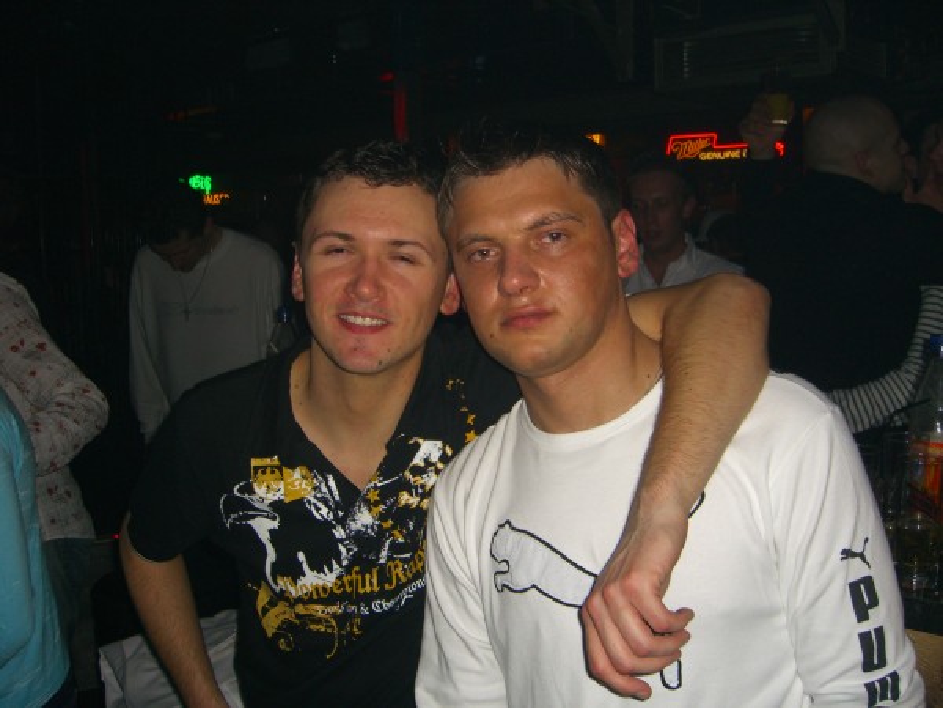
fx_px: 1035
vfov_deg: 37.7
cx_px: 472
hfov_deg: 49.0
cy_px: 354
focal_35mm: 38
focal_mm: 7.9
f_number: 2.8
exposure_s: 1/60
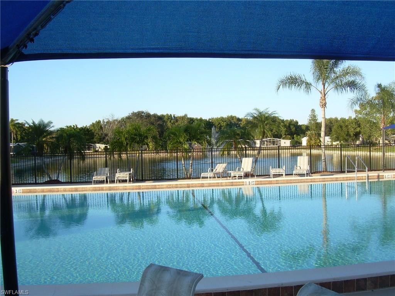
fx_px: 434
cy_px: 148
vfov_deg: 37.7
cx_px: 198
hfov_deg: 49.0
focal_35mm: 38
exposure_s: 1/210
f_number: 4.6
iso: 50
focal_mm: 6.3
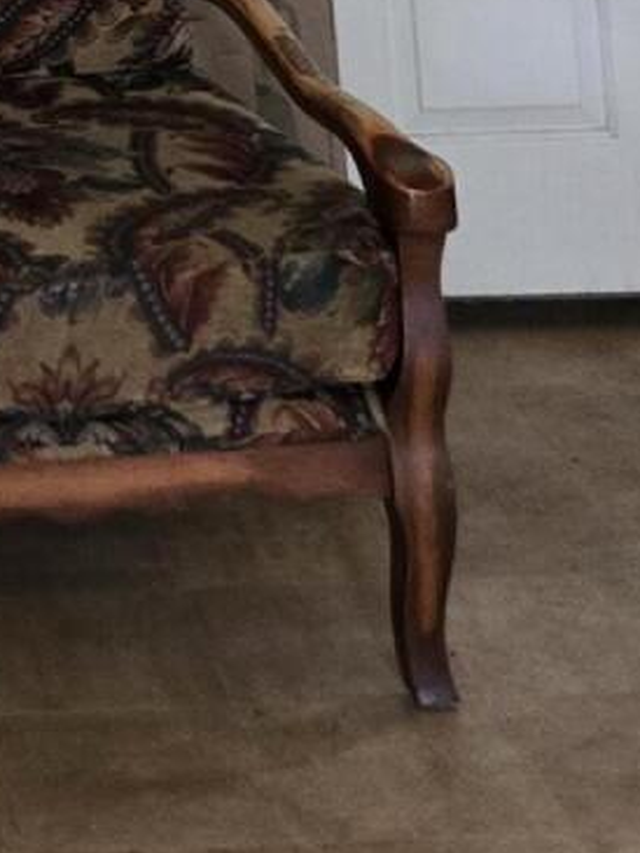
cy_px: -1157
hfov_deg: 10.9
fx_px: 3104
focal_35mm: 126
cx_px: -582
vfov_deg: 12.5
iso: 640
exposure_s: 1/60
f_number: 1.8
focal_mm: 5.4
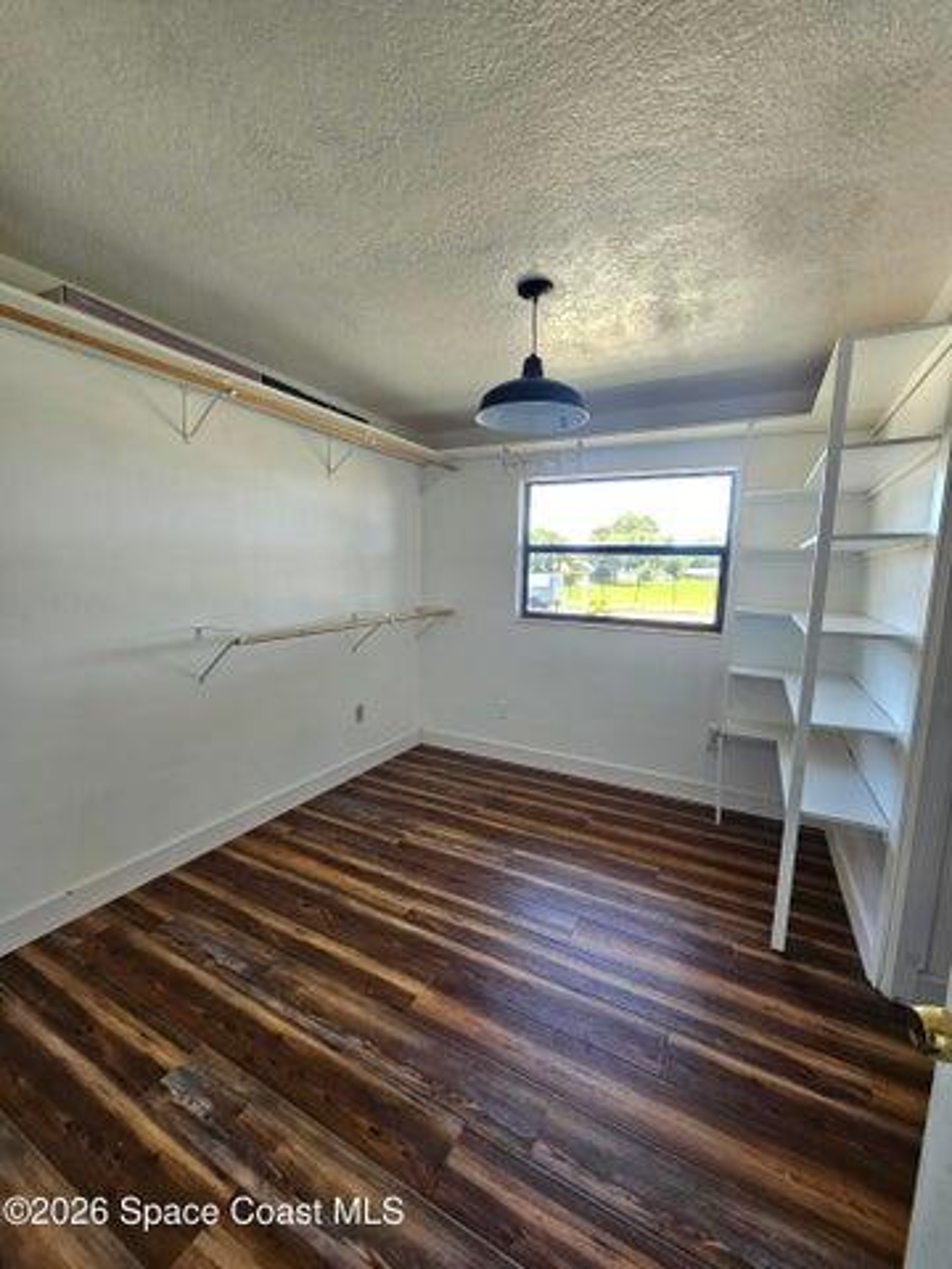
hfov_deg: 89.9
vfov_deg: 106.2
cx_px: 476
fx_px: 477
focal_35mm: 13
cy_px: 634
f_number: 2.2
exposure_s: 1/60.2
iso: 125
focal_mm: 2.2
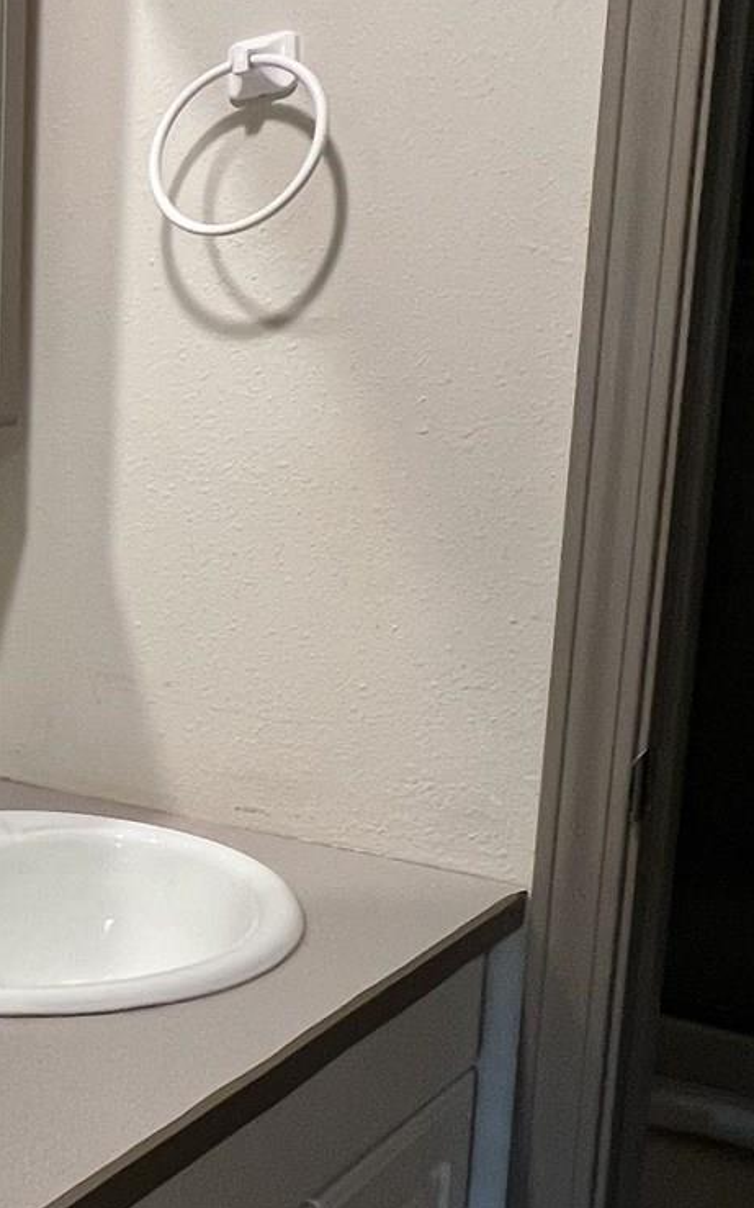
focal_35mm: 43
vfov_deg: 46.2
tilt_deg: -8.8
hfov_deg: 22.1
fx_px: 1414
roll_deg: +2.4
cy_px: 638
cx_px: -500
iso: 160
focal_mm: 1.57
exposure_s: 1/60
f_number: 1.8
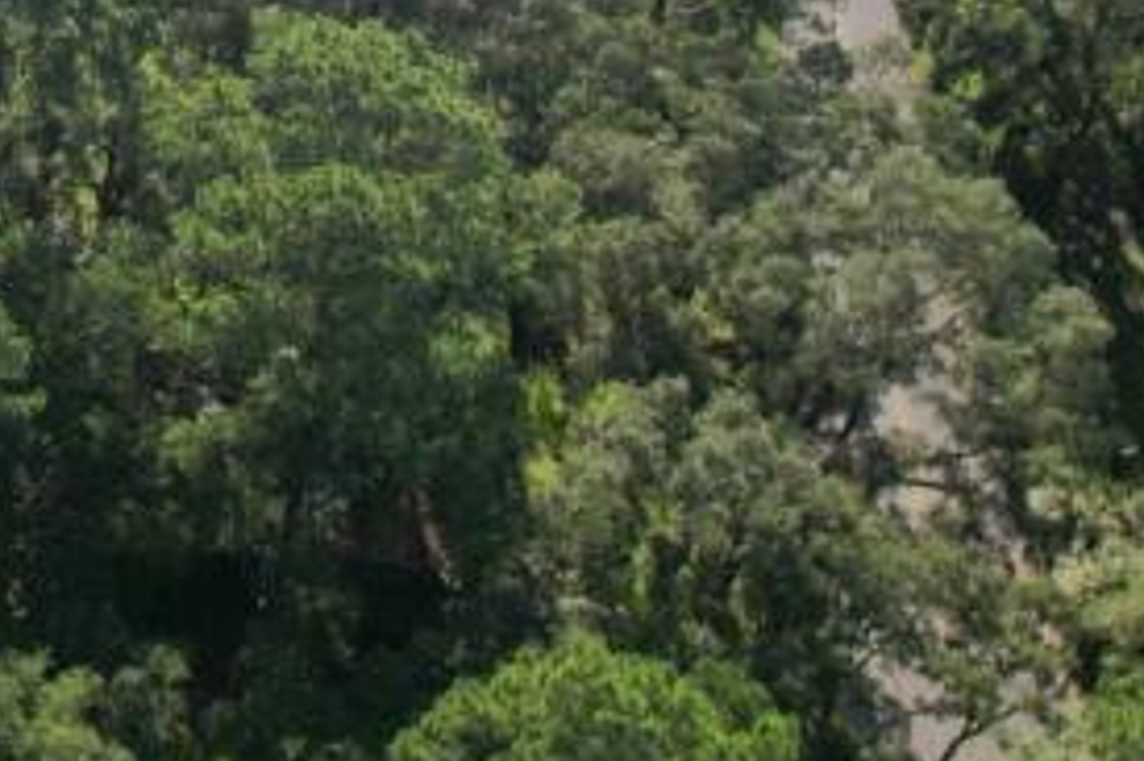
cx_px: -587
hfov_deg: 18.7
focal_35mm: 96
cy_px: -620
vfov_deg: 12.9
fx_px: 3049
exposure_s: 1/320
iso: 100
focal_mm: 8.38
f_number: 2.8
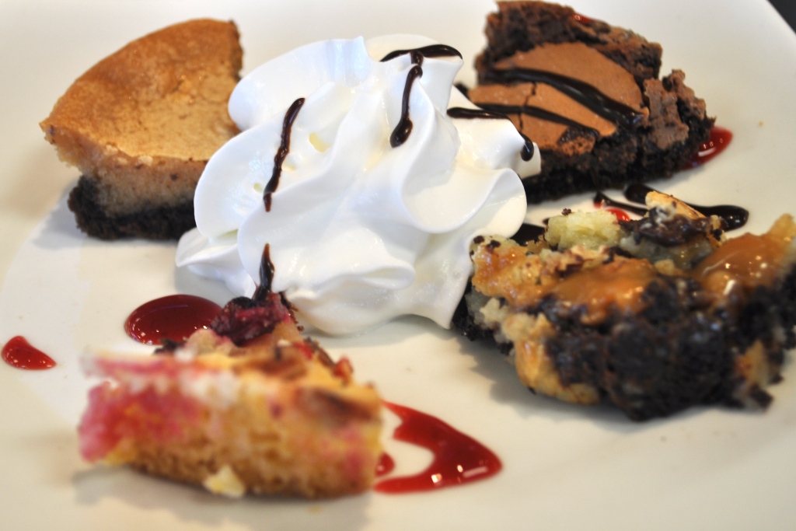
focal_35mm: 52
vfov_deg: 25.8
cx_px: 398
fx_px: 1161
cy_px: 266
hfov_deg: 37.8
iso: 200
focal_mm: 35
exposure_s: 1/20
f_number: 5
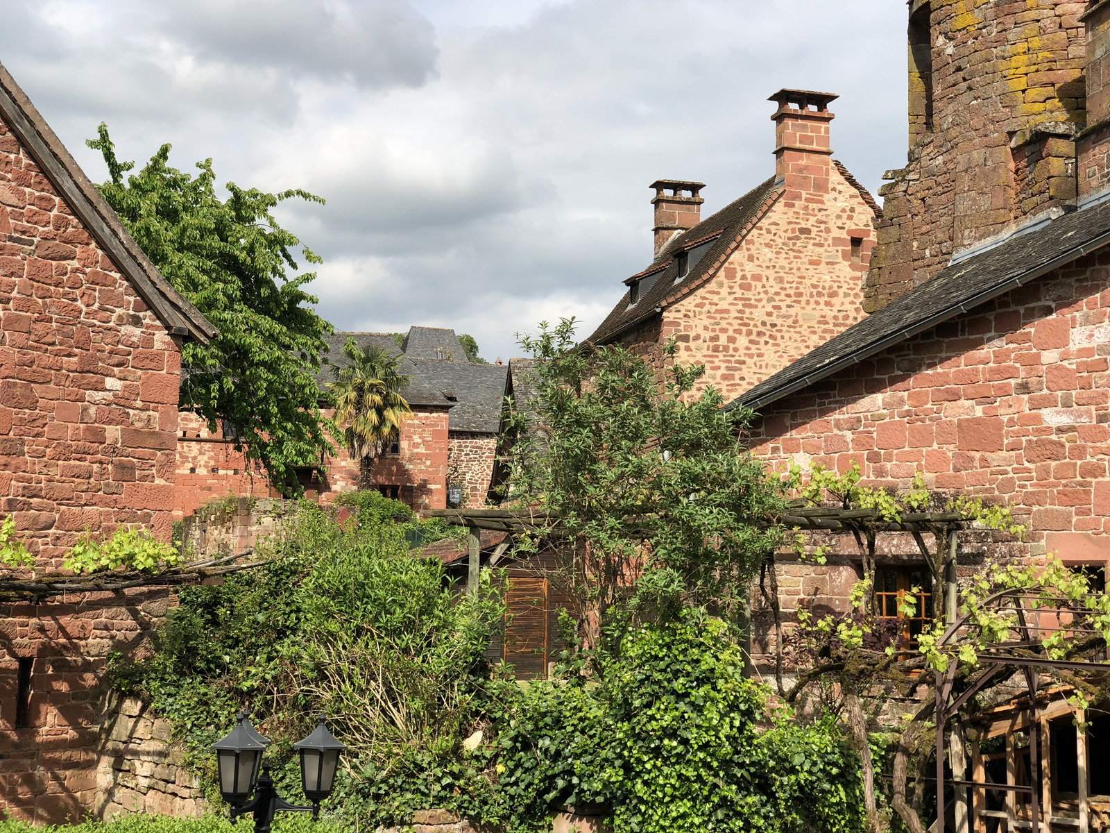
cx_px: 555
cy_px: 416
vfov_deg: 28.0
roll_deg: +0.1
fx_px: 1667
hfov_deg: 36.8
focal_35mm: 52
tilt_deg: +6.9
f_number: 2.4
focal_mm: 6
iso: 16
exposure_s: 1/1066
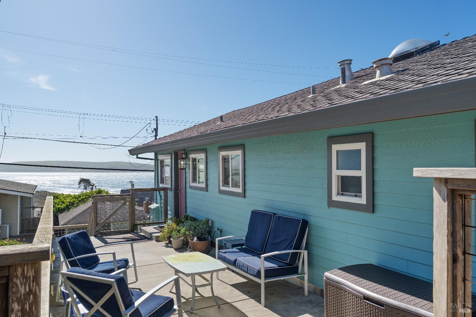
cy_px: 158
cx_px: 238
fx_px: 344
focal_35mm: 26
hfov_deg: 69.4
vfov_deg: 49.6
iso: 320
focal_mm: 26
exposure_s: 1/200
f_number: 8
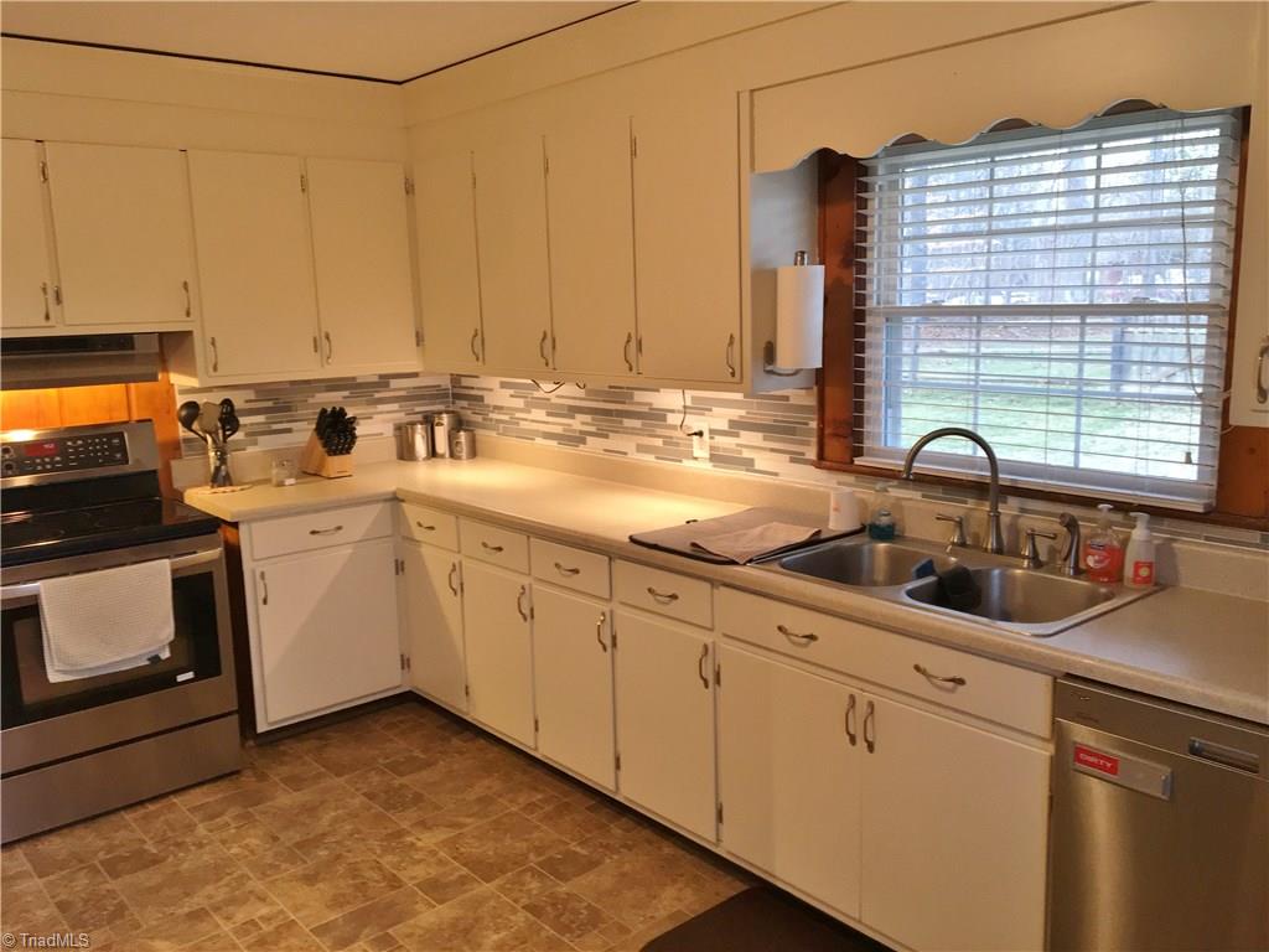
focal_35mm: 29
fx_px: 1063
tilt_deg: -8.8
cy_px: 476
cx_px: 634
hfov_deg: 61.7
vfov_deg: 48.2
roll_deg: +0.3
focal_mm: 4.15
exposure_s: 1/30
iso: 100
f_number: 2.2
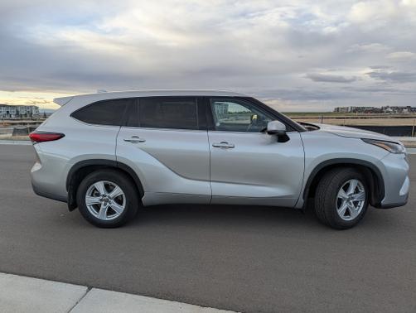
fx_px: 289
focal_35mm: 24
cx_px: 208
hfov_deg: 71.5
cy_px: 156
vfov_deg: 56.9
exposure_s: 1/257
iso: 21
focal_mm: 6.9
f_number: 1.68
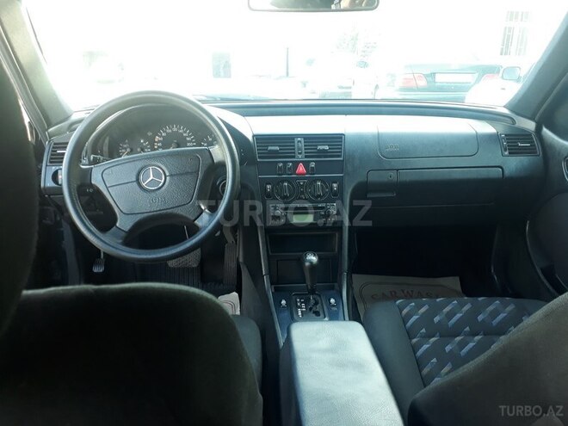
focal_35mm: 27
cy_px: 213
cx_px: 284
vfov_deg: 51.4
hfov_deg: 65.3
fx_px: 443
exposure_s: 1/33
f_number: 1.9
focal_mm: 3.6
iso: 100
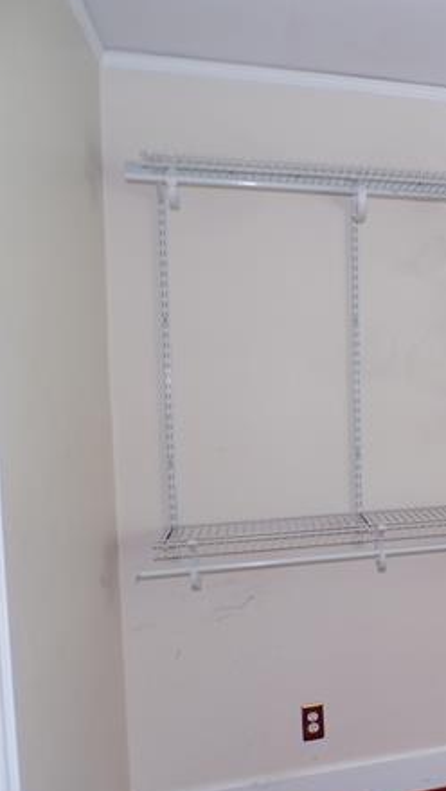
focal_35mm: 38
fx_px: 798
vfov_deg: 52.7
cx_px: 545
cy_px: 415
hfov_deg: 27.3
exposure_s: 1/17
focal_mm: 4.3
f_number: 3
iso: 200
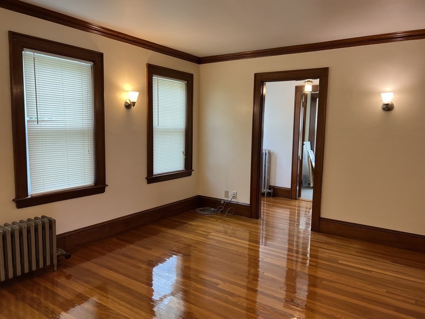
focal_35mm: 26
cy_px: 160
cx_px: 212
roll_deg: -1.6
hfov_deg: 67.3
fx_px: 319
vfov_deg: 53.1
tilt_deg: -6.6
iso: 100
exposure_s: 1/120
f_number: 1.5
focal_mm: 5.7
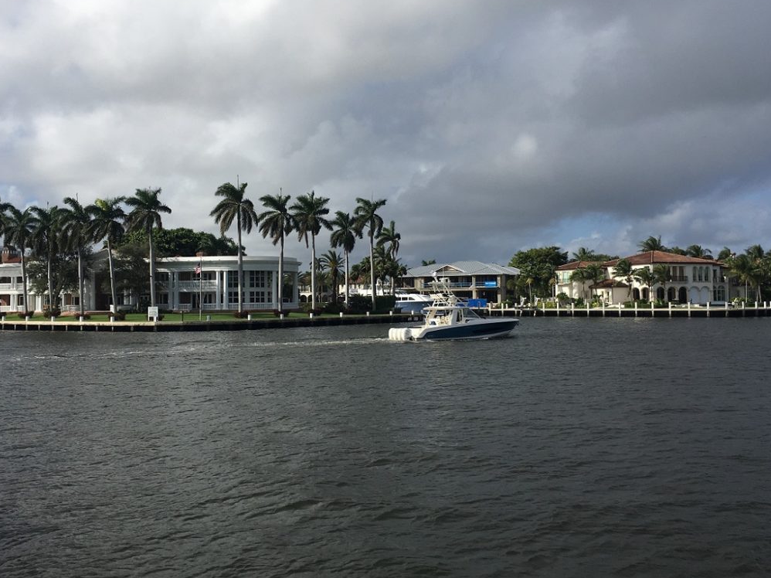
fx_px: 757
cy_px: 254
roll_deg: -0.1
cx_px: 347
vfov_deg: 41.7
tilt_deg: +4.2
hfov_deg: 53.9
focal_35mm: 34
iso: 25
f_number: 2.2
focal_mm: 4.15
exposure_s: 1/3077
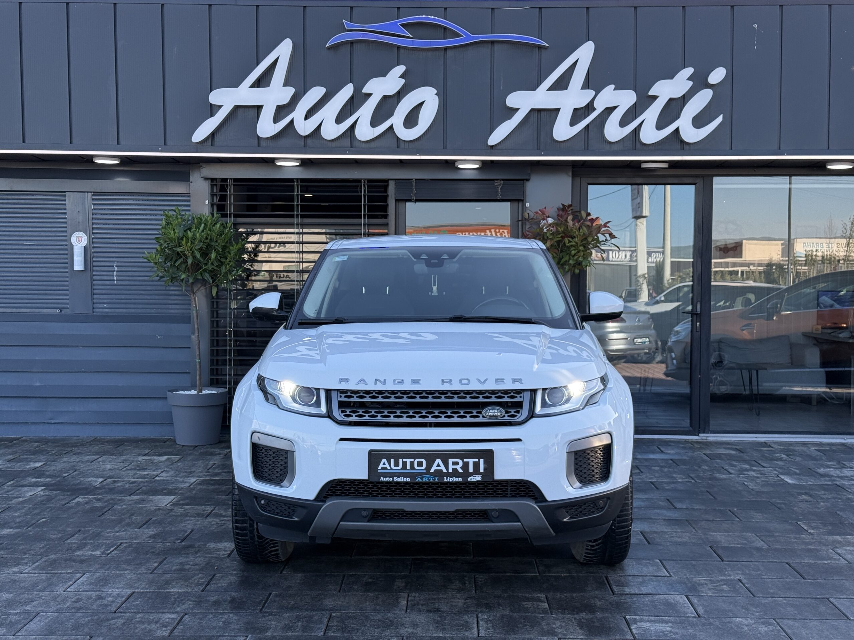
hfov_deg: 39.7
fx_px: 1184
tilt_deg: -1.0
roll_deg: -0.1
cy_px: 320
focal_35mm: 48
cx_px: 427
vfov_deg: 30.3
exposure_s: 1/747
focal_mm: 6.76
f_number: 1.78
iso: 64
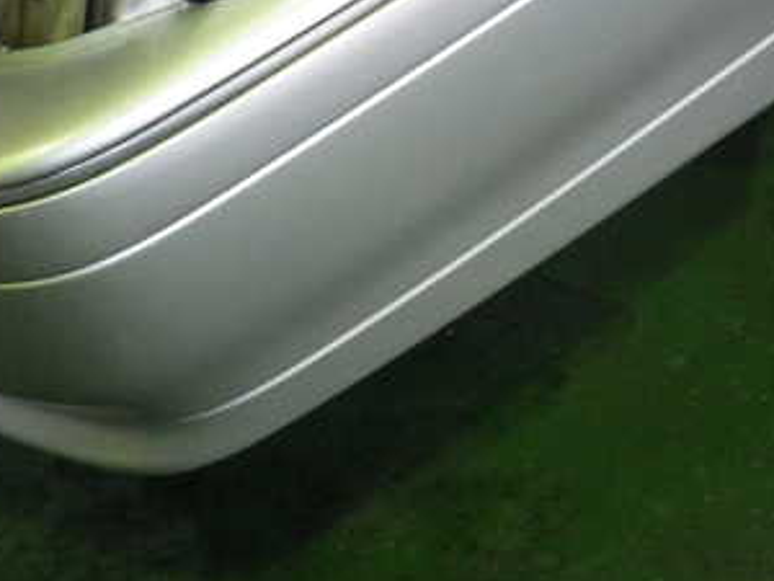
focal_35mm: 62
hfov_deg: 31.0
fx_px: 1386
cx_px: 281
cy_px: 160
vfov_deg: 23.5
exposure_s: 1/50
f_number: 2.3
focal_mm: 5.5
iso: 800
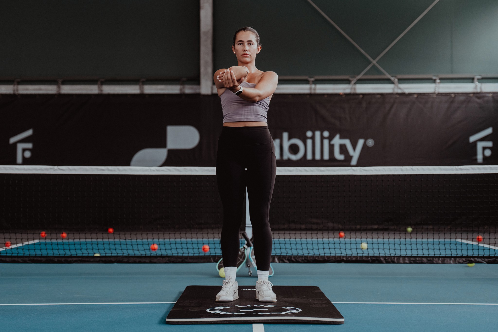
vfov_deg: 18.2
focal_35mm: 75
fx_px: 1036
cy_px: 130
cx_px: 254
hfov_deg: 27.0
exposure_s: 1/400
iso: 500
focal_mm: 55
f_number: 2
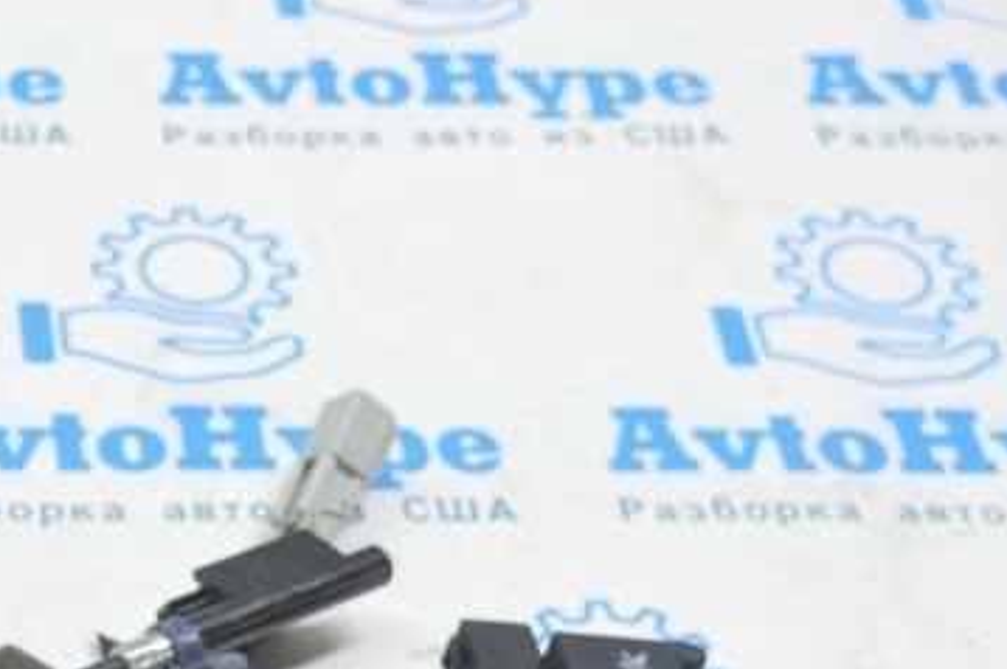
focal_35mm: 120
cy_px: 932
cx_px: -338
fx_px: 3354
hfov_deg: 16.1
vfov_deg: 11.1
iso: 400
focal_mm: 28
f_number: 5.6
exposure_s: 1/15
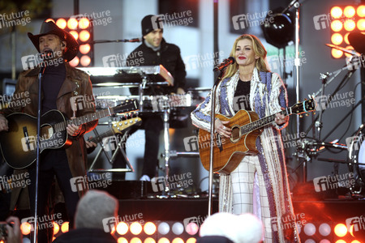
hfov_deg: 10.3
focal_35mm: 200
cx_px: 182
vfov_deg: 6.9
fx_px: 2028
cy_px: 122
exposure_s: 1/500
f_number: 3.2
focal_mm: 200
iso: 1000
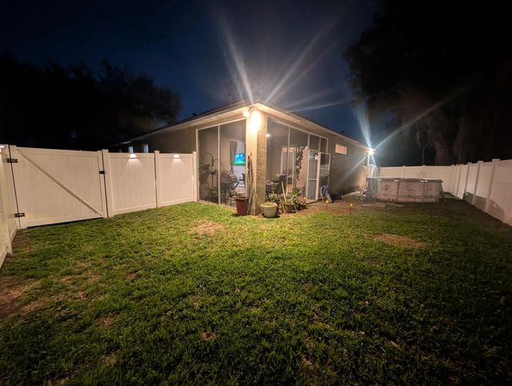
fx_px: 178
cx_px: 256
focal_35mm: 12
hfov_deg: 110.5
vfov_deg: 94.6
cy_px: 193
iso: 664
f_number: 1.7
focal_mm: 2.02
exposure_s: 1/24
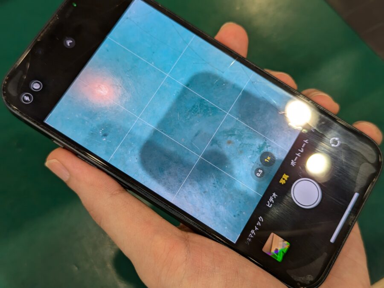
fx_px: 532
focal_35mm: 48
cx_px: 192
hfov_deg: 39.7
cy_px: 144
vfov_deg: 30.3
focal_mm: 6.81
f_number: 1.85
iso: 61
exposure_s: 1/99.9
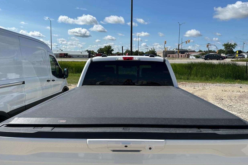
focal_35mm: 26
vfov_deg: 49.5
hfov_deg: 69.4
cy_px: 80
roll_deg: +0.0
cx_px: 125
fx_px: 179
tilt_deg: -7.4
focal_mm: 6.86
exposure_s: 1/6623
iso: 80
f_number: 1.78
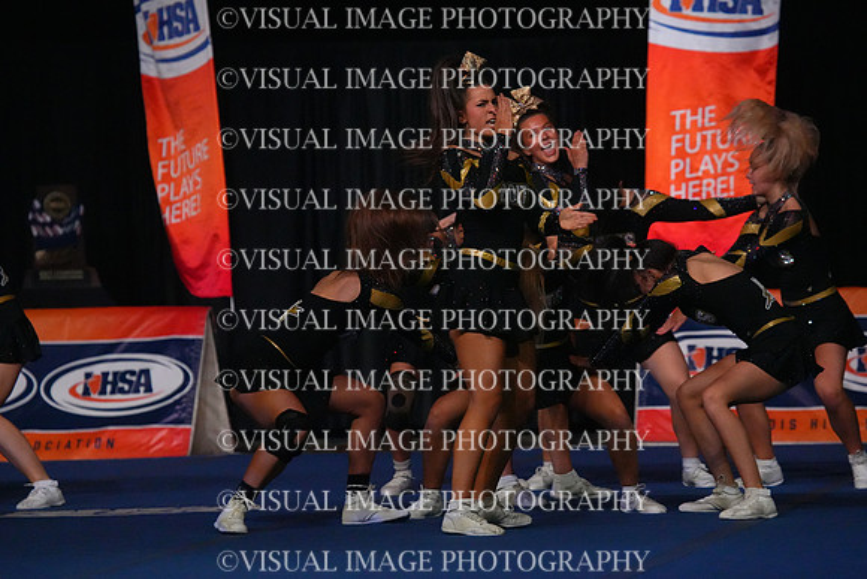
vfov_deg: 5.9
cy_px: 290
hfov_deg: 8.8
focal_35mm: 235
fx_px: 5661
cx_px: 434
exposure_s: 1/1250
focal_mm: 235
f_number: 5.6
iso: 16000
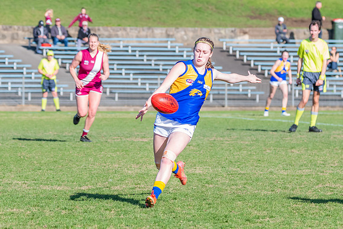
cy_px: 110
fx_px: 3480
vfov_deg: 3.8
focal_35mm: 365
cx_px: 204
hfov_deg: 5.6
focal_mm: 190
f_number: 8
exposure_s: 1/1600
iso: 800
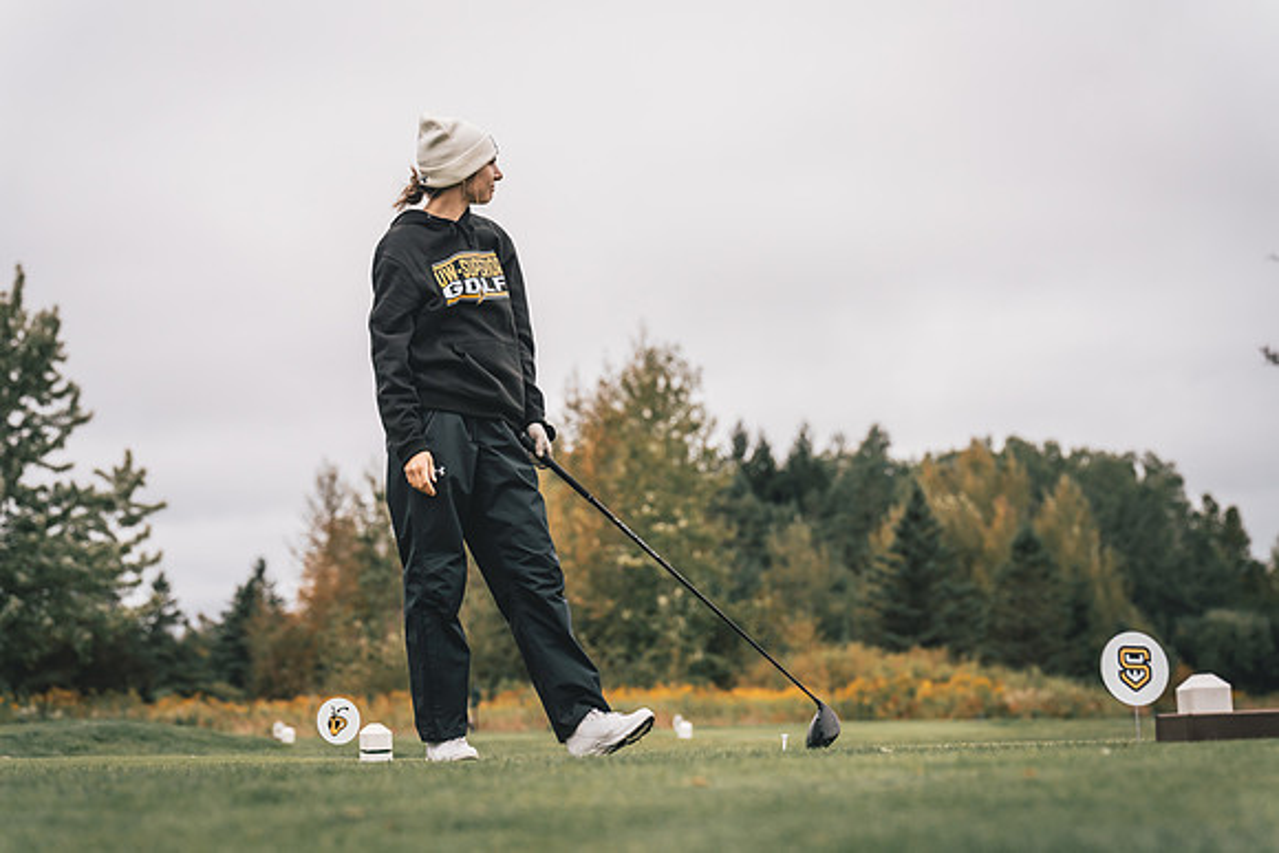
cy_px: 426
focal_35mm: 88
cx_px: 640
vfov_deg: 15.5
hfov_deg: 23.1
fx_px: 3127
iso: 800
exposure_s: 1/3200
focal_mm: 88
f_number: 3.5
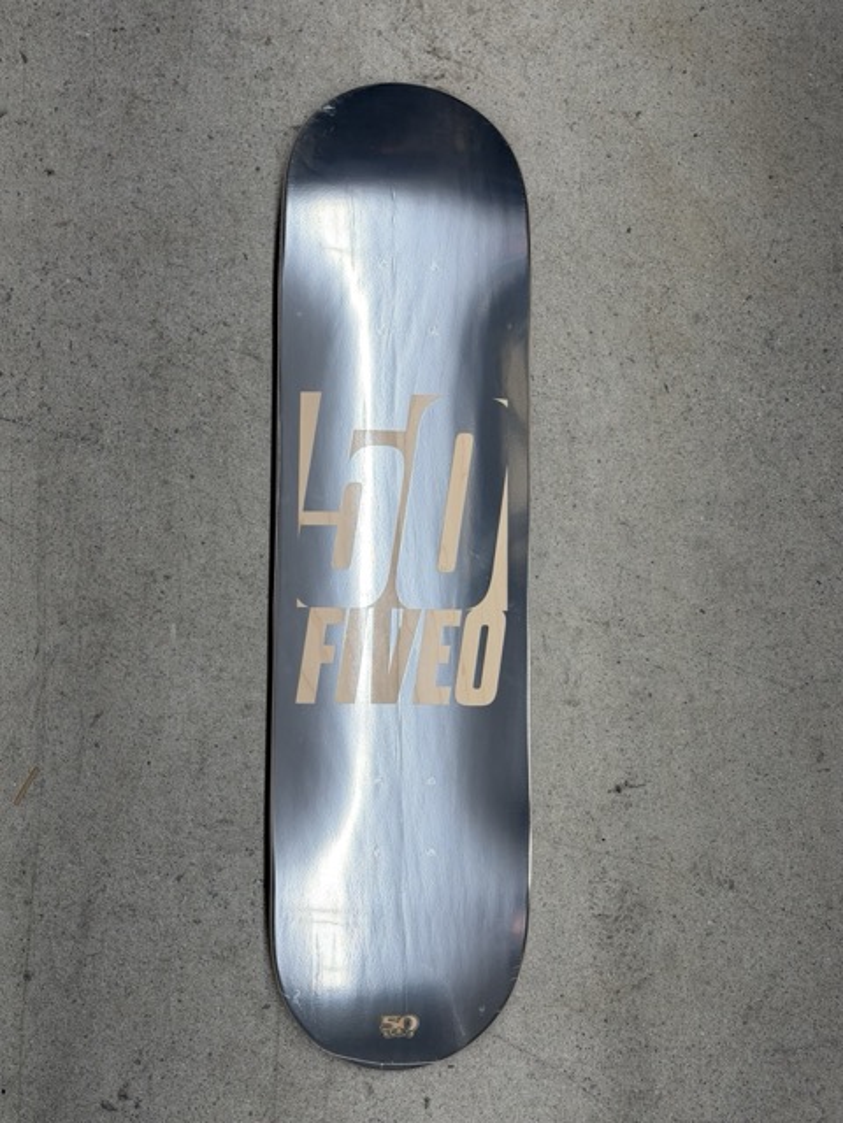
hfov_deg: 30.3
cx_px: 422
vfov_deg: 39.7
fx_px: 1559
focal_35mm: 48
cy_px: 562
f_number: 1.78
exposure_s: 1/272
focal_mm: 6.76
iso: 80
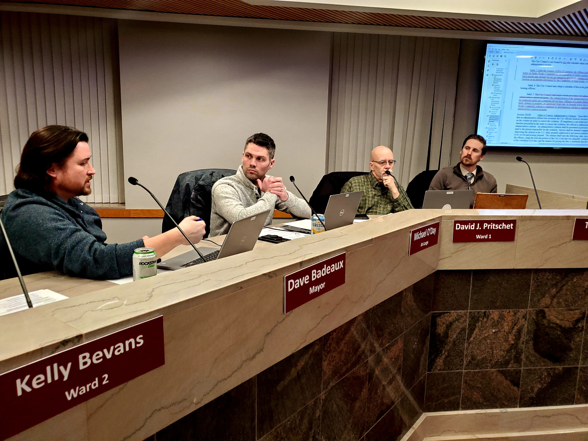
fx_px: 442
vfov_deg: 53.1
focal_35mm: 26
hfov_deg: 67.3
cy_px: 220
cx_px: 294
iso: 200
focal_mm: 4.3
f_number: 1.5
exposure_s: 1/120
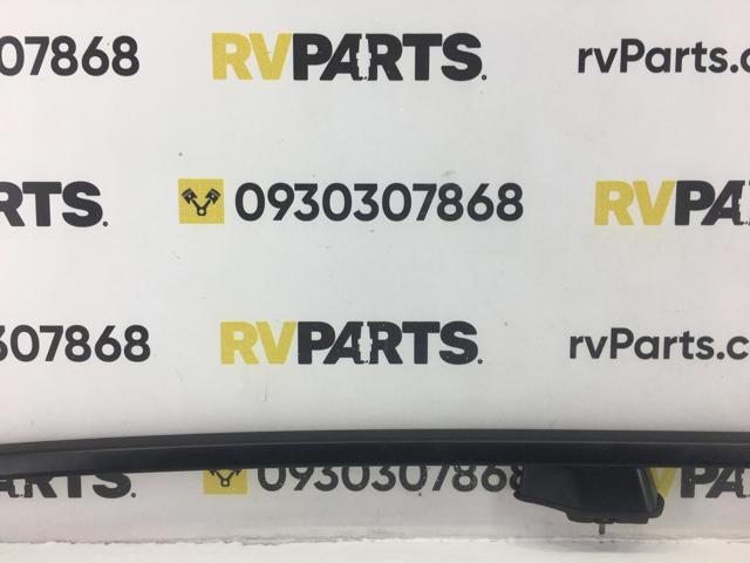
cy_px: 282
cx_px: 375
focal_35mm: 29
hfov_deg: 61.7
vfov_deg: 48.2
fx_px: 628
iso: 40
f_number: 2.2
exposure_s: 1/100
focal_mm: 4.15
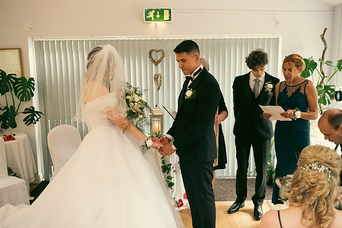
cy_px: 114
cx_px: 171
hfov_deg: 56.3
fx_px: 320
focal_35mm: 34
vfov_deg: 39.3
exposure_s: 1/160
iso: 1600
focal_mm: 32
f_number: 3.5
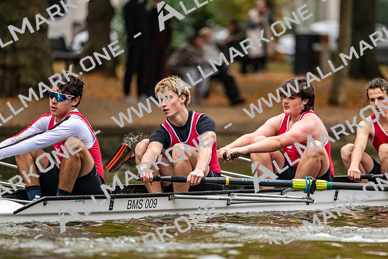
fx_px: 4312
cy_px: 130
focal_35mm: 400
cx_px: 194
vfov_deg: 3.4
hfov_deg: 5.2
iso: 2500
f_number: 4.5
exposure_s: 1/2000
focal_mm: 400
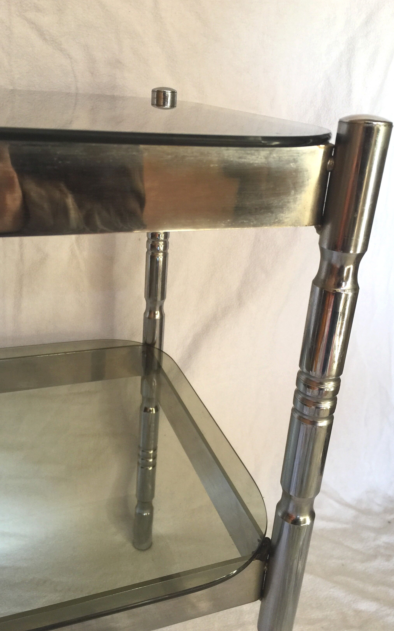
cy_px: 315
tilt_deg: -22.9
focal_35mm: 31
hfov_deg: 40.6
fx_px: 533
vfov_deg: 61.2
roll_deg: -1.9
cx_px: 191
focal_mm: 4.15
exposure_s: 1/33
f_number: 2.2
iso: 64
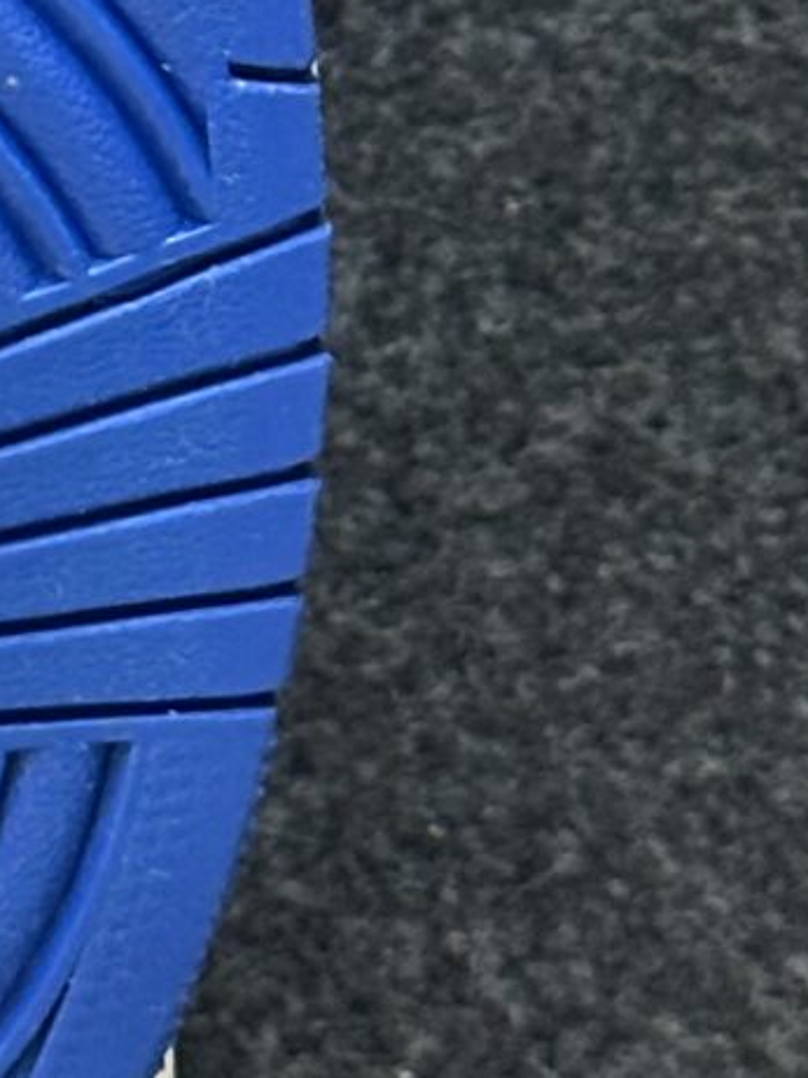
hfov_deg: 5.4
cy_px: -266
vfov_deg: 7.4
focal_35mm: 266
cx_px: -1142
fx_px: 8286
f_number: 1.78
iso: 500
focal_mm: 6.86
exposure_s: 1/25
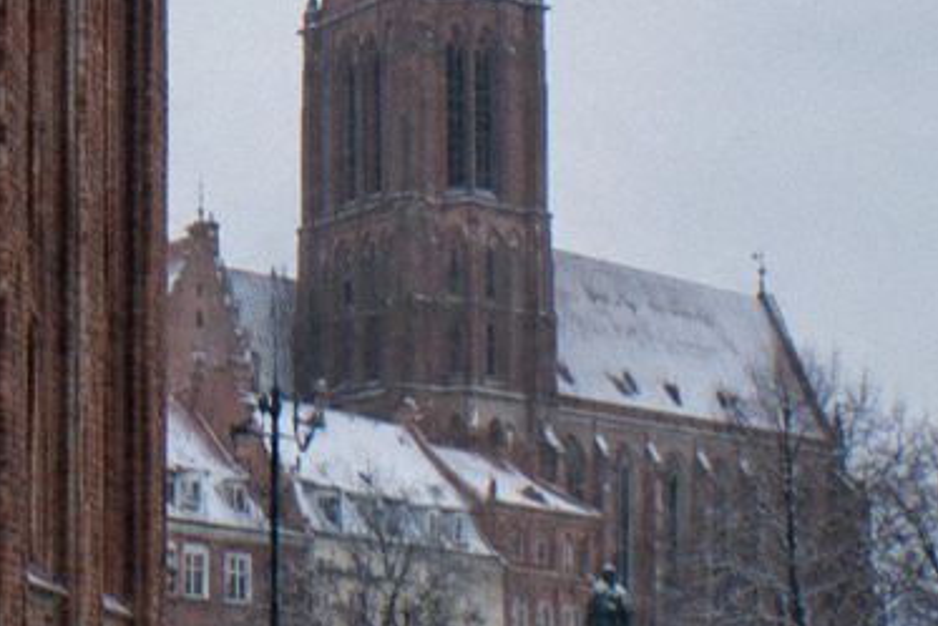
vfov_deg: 18.0
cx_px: 304
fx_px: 1955
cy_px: 505
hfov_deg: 26.8
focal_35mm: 75
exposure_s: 1/800
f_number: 6.3
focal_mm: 28
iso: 500
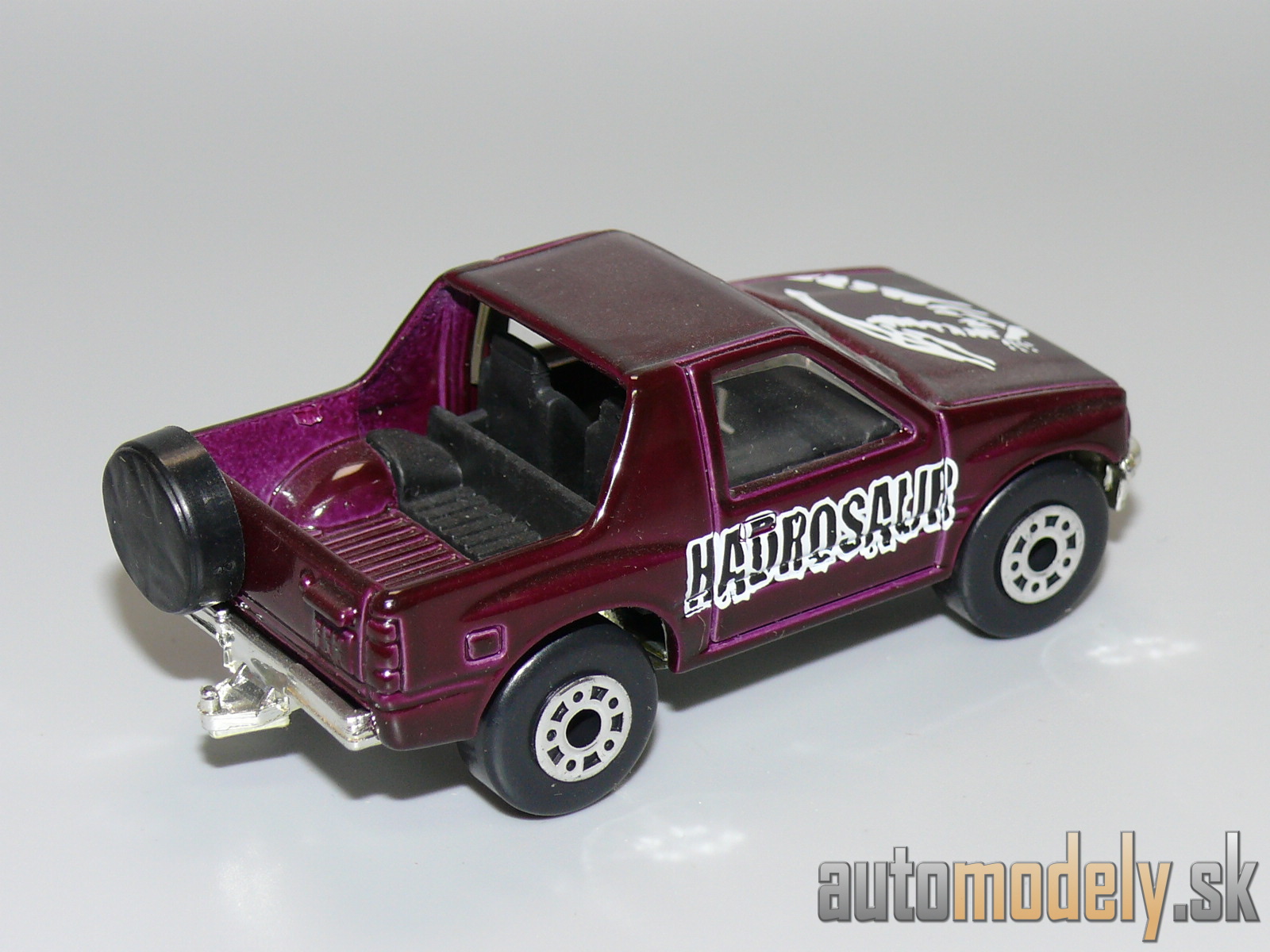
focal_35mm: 102
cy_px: 476
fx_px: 3742
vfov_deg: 14.5
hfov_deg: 19.3
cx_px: 635
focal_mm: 13.4
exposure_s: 1/30
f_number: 4
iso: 100
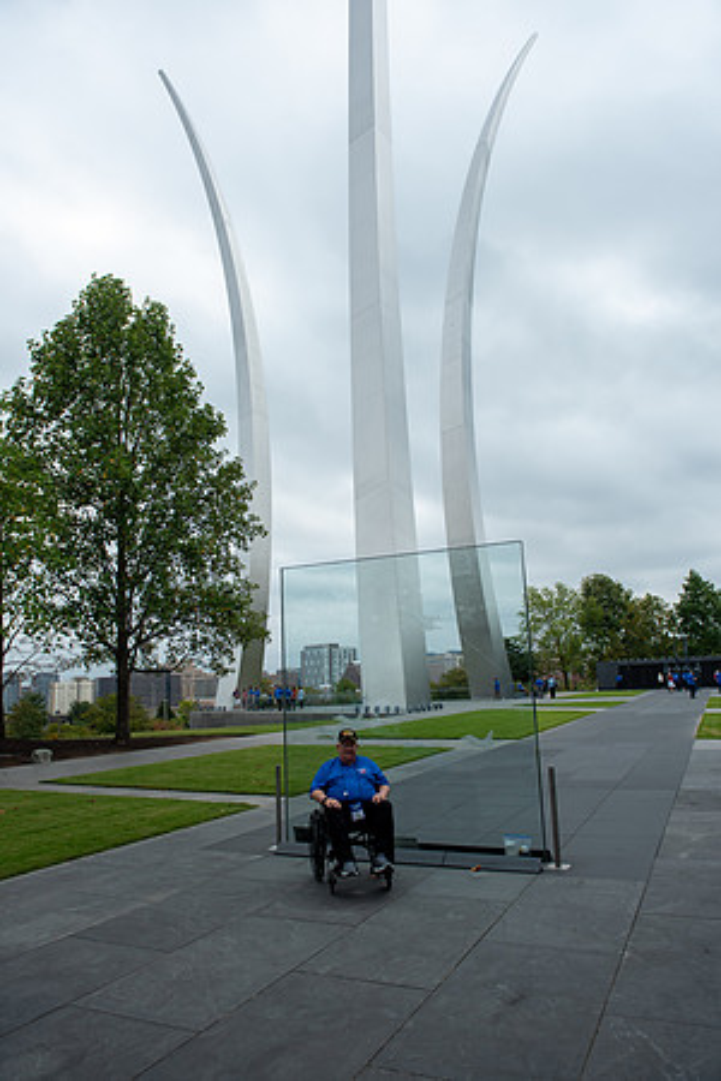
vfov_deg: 69.4
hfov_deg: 49.6
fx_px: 781
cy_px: 540
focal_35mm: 26
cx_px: 360
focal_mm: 26
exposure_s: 1/800
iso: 200
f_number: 5
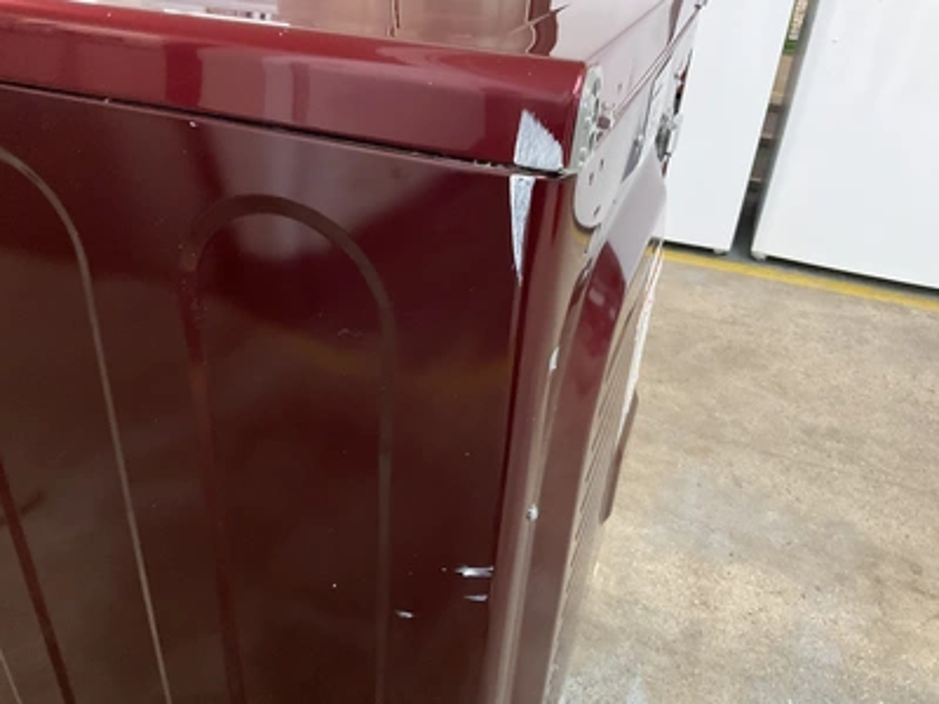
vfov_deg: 48.2
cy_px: 352
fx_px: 787
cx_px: 470
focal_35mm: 29
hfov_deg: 61.7
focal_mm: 3
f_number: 1.8
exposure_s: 1/30
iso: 400
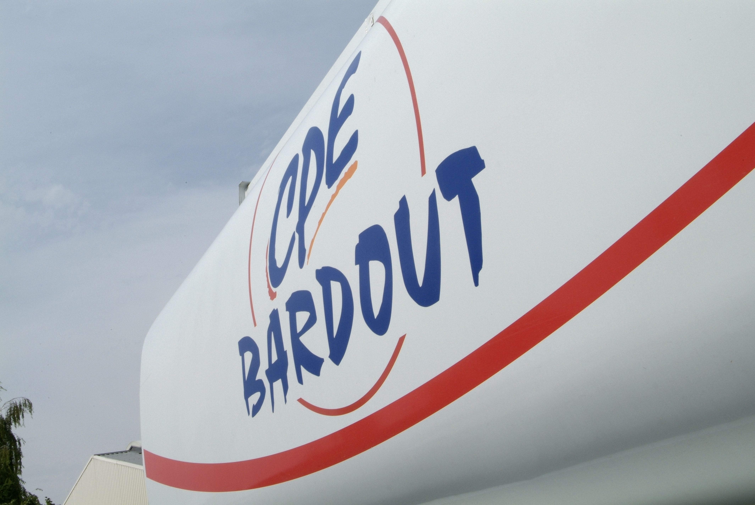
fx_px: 819
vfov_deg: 34.3
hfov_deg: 49.5
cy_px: 252
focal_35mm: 39
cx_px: 378
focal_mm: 26
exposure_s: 1/125
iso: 400
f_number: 22
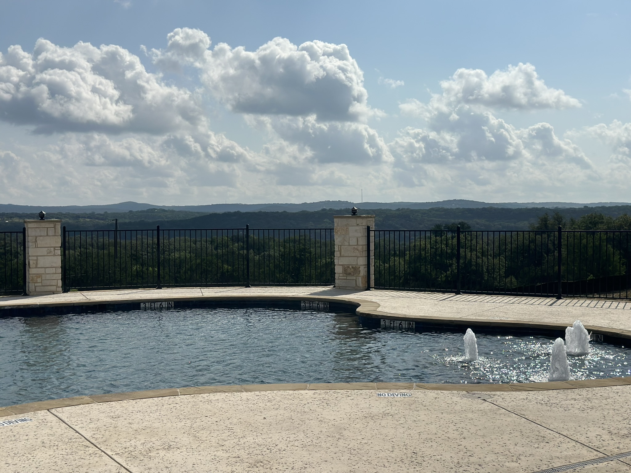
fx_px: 875
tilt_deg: -2.5
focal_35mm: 48
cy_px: 236
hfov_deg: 39.7
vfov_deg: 30.3
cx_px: 316
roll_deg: -0.1
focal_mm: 6.86
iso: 100
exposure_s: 1/18868
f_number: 1.78
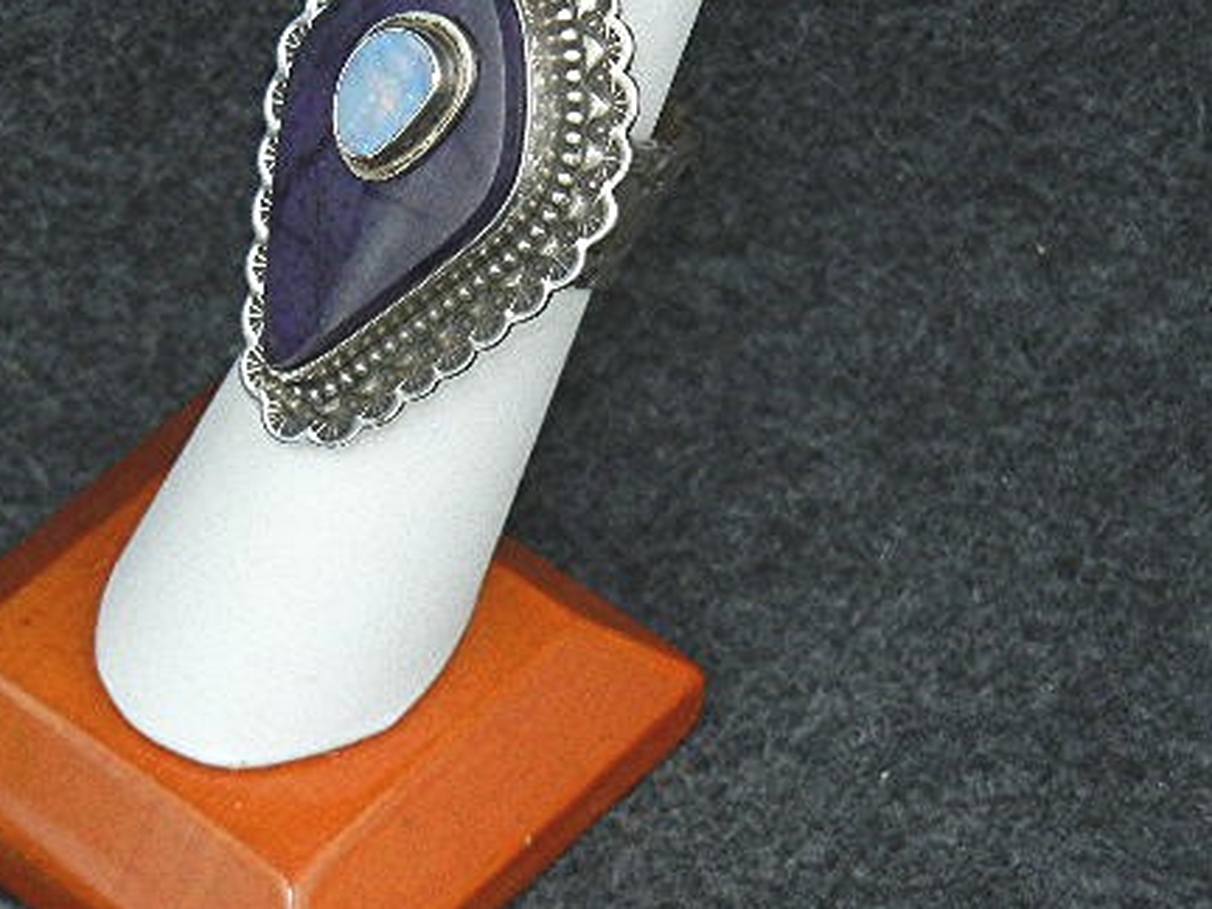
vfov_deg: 9.8
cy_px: 379
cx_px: 407
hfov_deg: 13.1
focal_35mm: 151
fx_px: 5287
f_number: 4.5
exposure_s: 1/30
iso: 505
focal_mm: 18.3
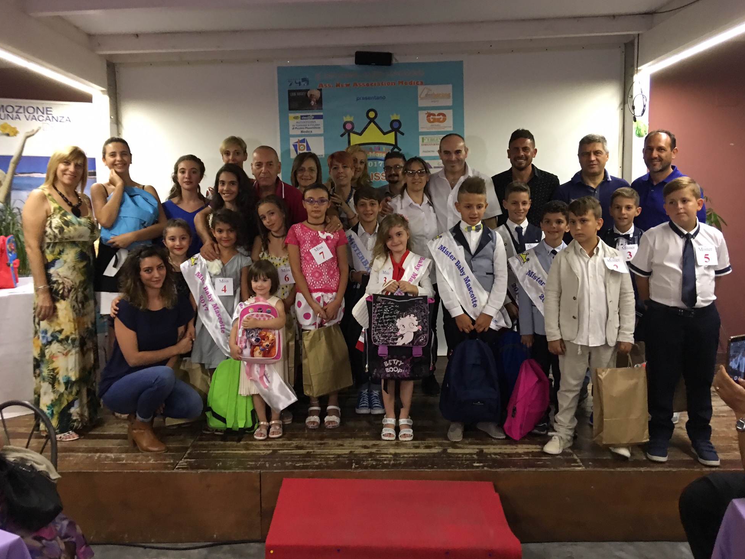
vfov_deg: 46.8
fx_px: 646
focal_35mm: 30
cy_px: 271
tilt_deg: -6.7
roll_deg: -0.6
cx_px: 370
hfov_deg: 60.0
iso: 125
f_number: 2.2
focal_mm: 4.15
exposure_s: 1/17
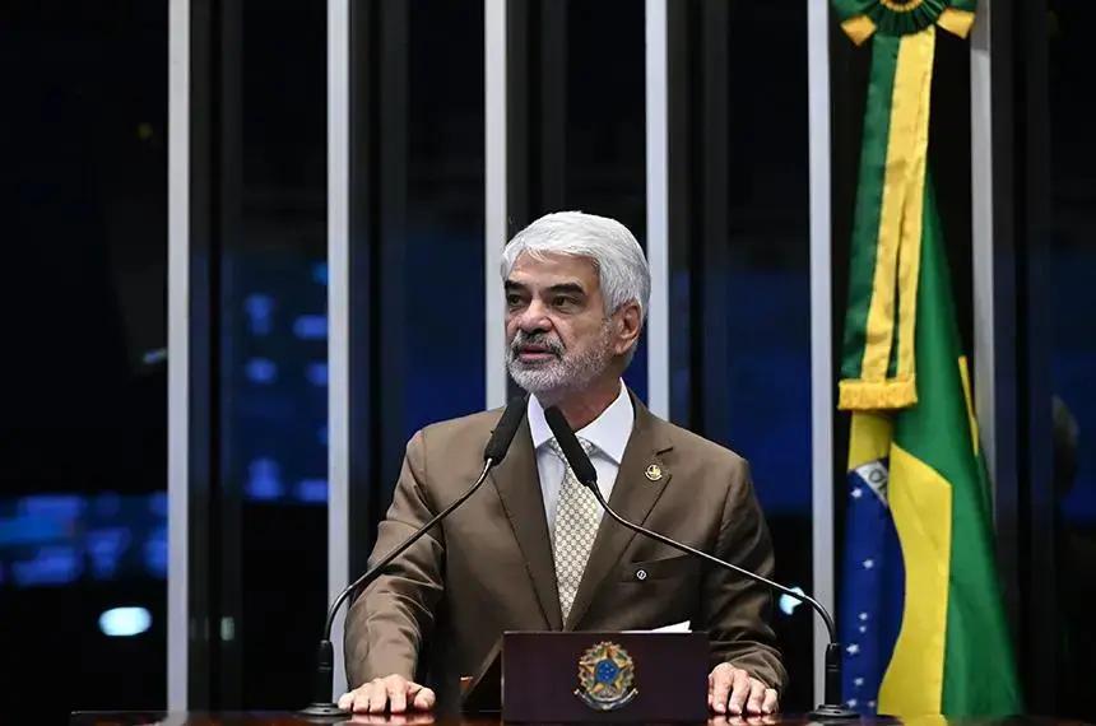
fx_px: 4710
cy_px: 363
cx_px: 548
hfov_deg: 13.3
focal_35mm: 155
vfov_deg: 8.8
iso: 6400
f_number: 4
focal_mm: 155
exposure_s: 1/200
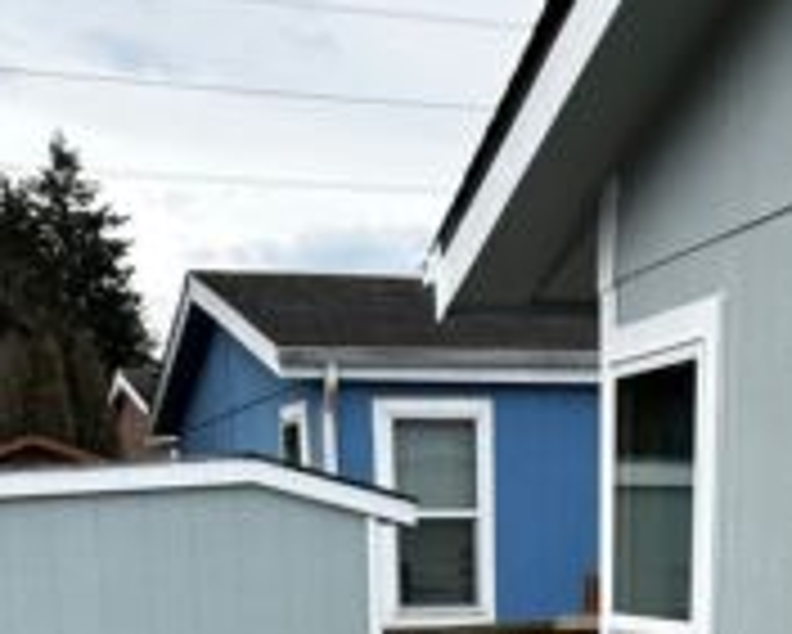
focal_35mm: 71
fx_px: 1665
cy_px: 1144
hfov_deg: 26.6
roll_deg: +1.4
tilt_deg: -17.6
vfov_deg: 17.5
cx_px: 531
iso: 80
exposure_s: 1/1357
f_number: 1.78
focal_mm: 6.86
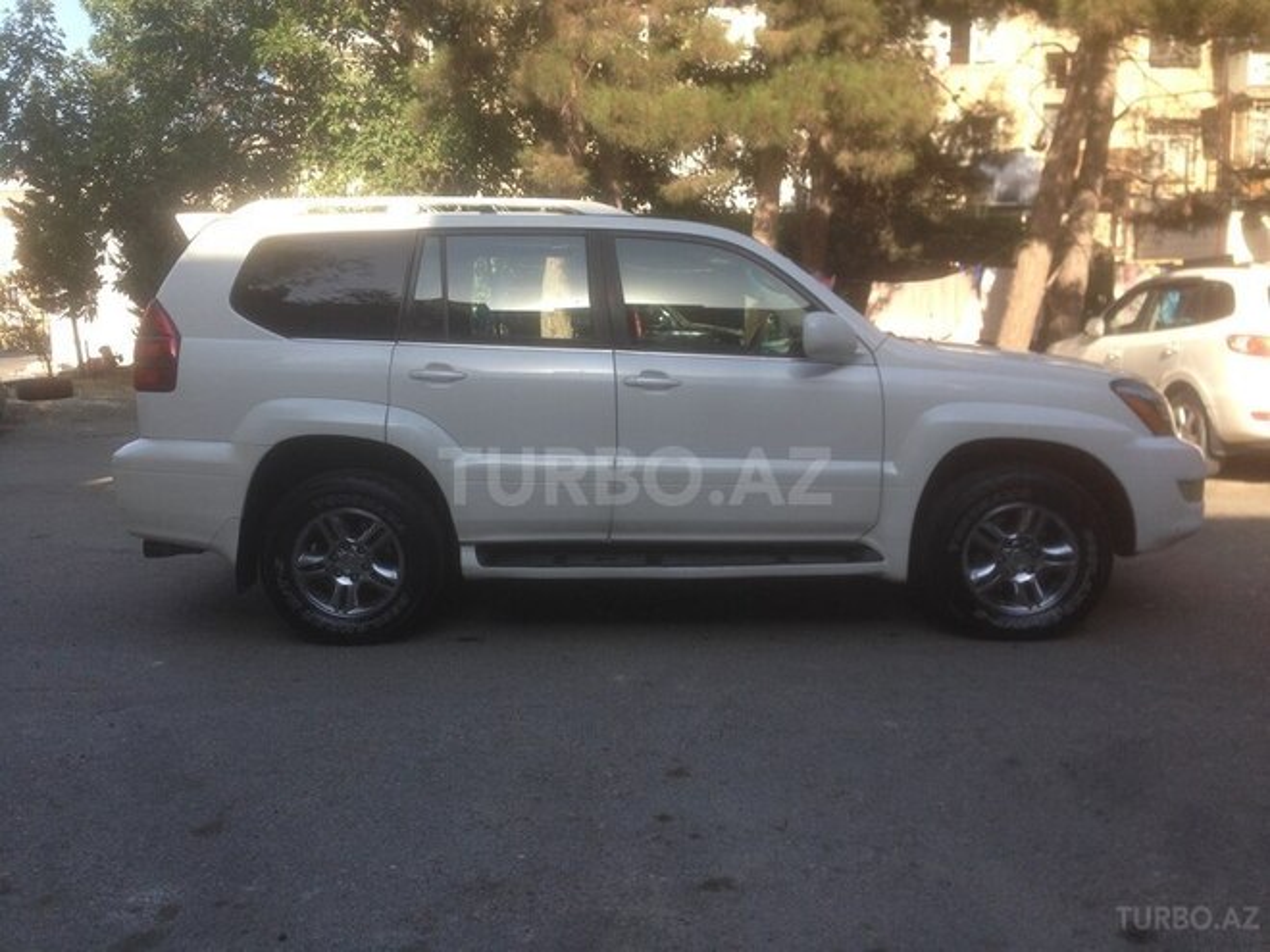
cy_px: 476
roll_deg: -1.7
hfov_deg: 55.4
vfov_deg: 42.9
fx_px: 1211
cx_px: 635
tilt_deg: -5.8
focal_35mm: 33
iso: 50
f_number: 2.4
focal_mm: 4.12
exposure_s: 1/390
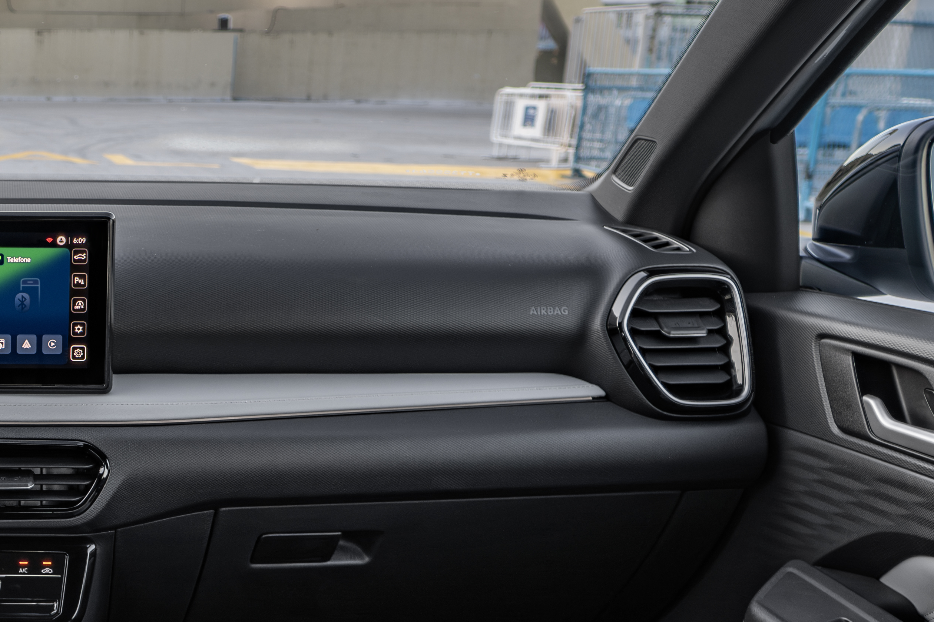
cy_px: 464
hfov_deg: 33.8
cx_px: -63
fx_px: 1349
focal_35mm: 52
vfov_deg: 25.7
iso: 160
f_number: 4
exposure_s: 1/50
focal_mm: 14
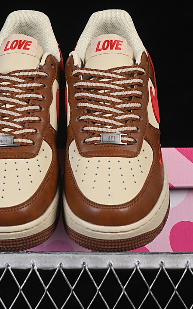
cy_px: 154
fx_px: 967
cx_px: 65
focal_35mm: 115
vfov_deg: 18.1
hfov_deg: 11.4
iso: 160
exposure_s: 1/80
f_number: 8
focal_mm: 50
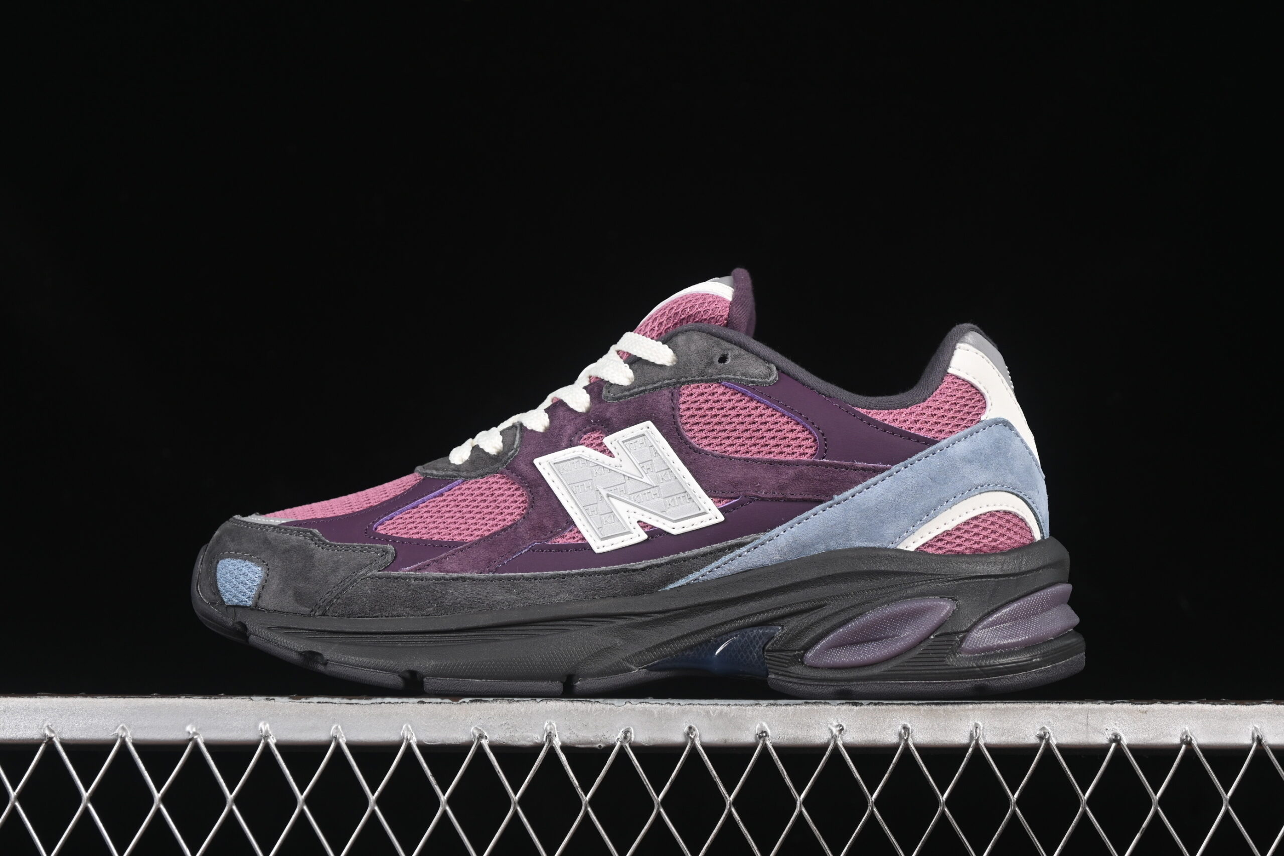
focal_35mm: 75
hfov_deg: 27.0
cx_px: 642
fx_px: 2675
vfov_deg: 18.2
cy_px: 428
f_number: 6.3
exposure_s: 1/60
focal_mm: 50
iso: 160
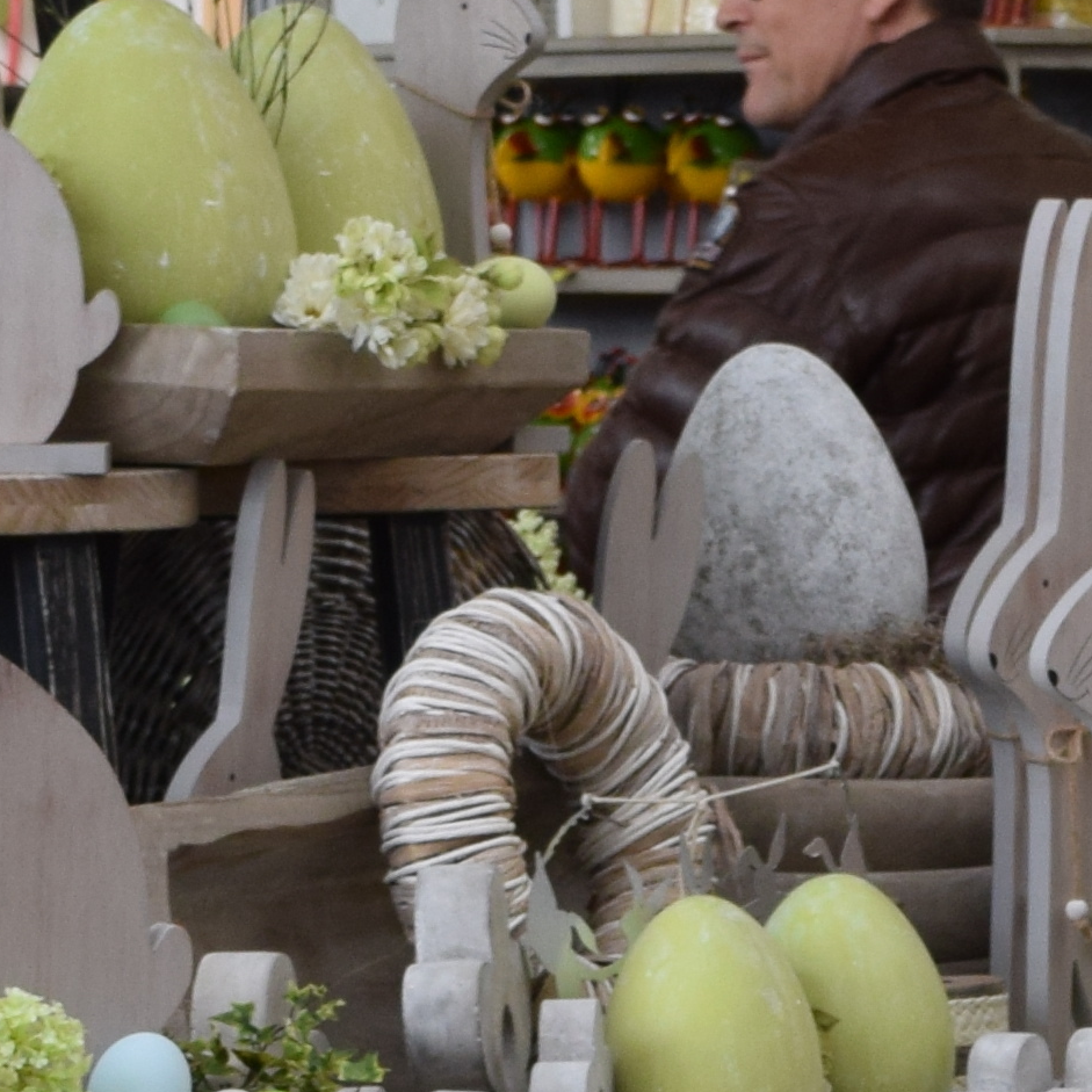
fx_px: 9279
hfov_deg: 6.7
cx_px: 1535
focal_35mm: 260
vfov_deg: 6.7
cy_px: 1236
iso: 400
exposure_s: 1/200
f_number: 7.1
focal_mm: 32
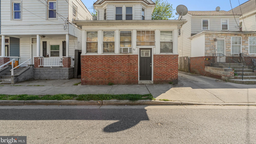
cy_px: 59
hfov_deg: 95.9
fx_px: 115
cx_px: 128
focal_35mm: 17
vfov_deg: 63.4
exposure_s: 1/500
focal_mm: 16
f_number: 8
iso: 400
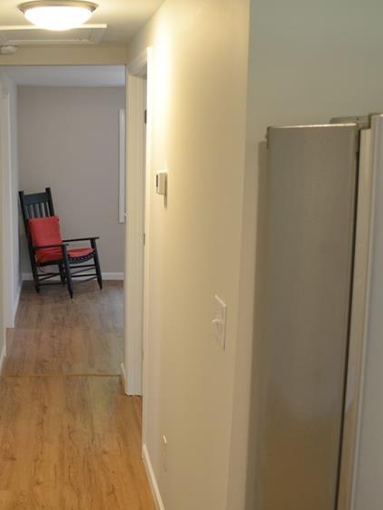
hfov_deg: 29.9
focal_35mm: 47
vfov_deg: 40.4
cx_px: 59
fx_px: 693
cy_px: 287
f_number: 3.5
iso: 400
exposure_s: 1/30
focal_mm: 18
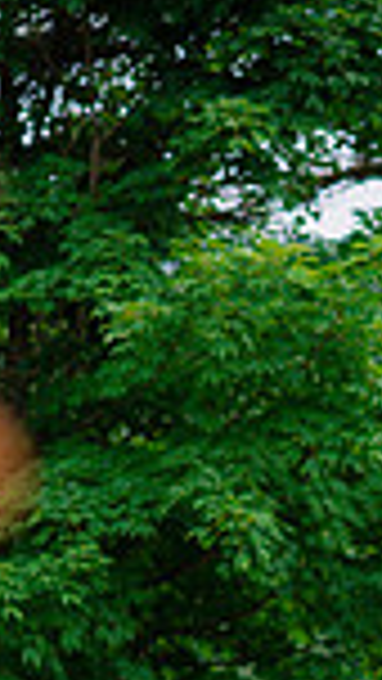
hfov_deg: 3.5
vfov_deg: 6.3
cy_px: 822
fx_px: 6137
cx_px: 656
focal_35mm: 341
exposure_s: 1/2500
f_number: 2.8
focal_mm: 85
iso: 400
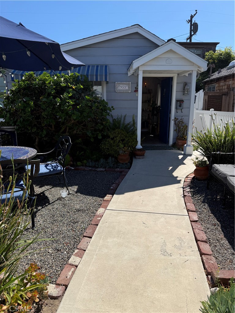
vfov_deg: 71.6
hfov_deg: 56.8
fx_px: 217
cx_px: 118
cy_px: 156
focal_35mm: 24
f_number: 1.78
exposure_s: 1/4975
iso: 80
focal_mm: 6.76
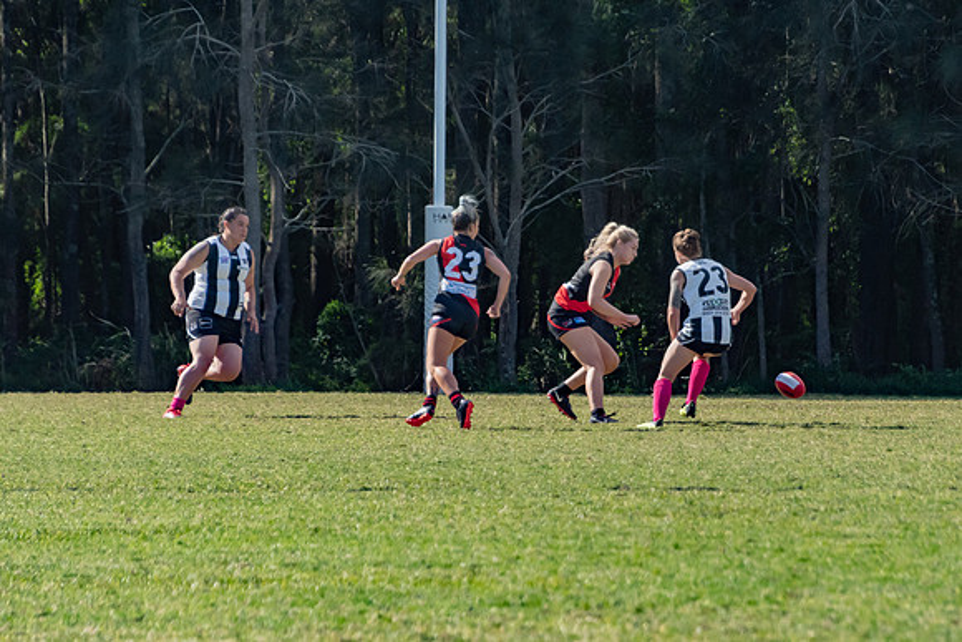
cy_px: 373
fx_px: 12171
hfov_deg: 4.5
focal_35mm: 455
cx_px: 527
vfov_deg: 3.0
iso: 800
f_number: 6.3
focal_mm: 250
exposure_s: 1/3200
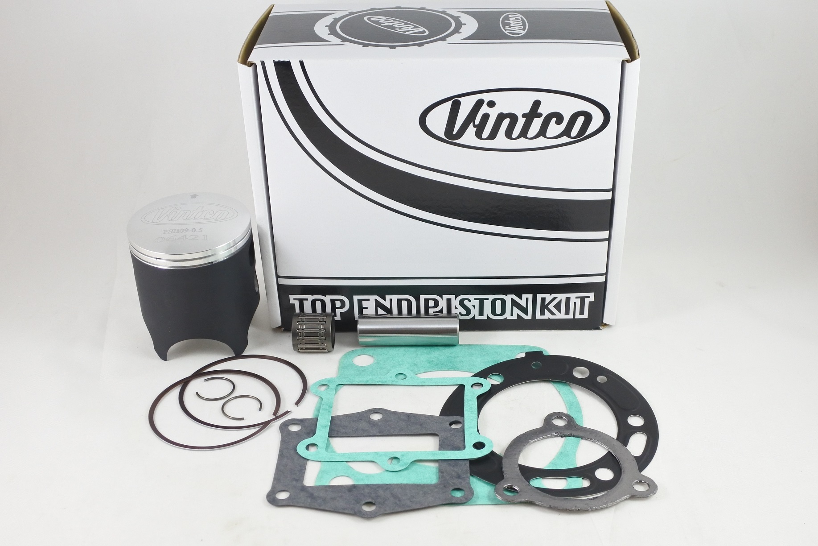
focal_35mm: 34
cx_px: 409
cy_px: 273
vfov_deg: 38.9
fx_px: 773
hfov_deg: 55.8
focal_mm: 12.8
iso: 500
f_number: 4
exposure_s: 1/125
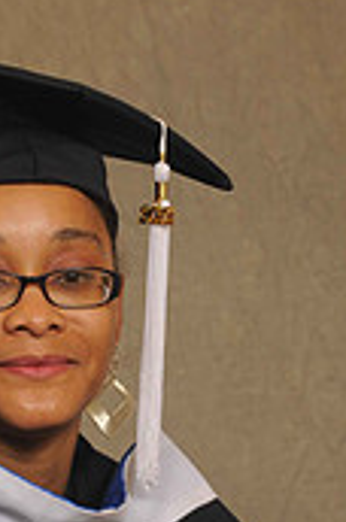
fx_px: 3749
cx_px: -14
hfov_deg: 5.3
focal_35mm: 259
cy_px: 470
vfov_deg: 7.9
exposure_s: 1/60
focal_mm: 66
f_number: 6.3
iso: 200
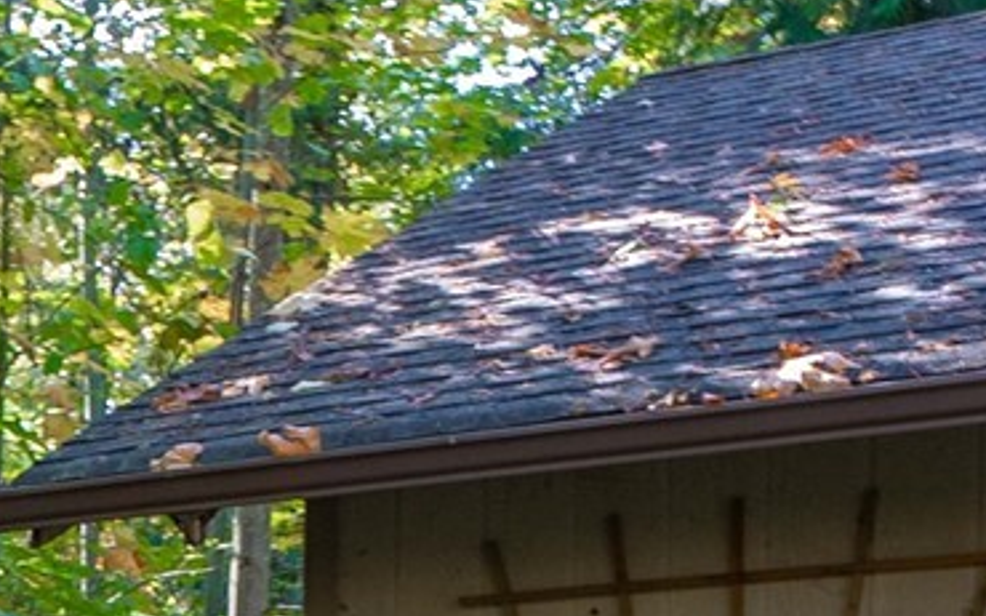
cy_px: 1128
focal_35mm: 112
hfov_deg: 16.6
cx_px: -588
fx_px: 3009
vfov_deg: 10.9
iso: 640
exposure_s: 1/30
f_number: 7.1
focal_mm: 24
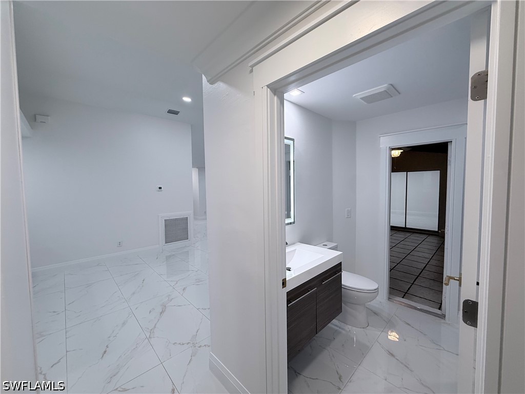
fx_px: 212
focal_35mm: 14
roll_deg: +0.8
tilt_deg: -1.3
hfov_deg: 102.1
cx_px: 262
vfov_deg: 85.7
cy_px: 197
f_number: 2.2
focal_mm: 2.22
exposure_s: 1/120
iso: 125
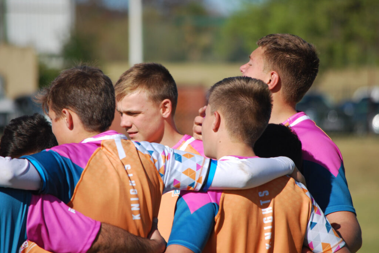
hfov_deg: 6.2
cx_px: 190
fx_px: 3484
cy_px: 126
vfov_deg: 4.2
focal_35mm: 331
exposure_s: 1/1000
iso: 200
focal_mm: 220
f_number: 5.3
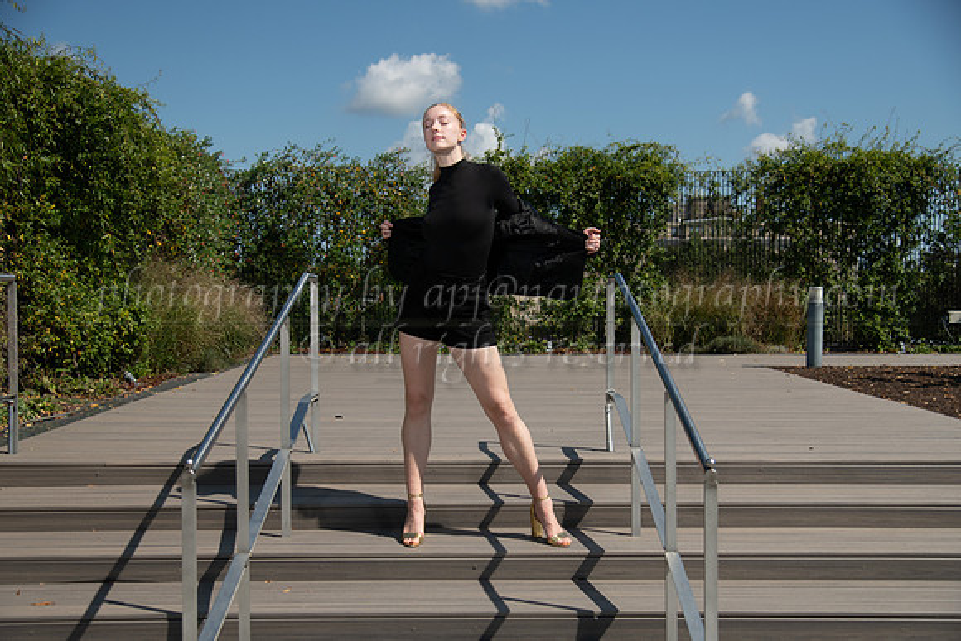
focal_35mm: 39
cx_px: 480
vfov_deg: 34.5
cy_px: 320
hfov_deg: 49.9
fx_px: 1033
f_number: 4
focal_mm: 38
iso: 200
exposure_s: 1/4000
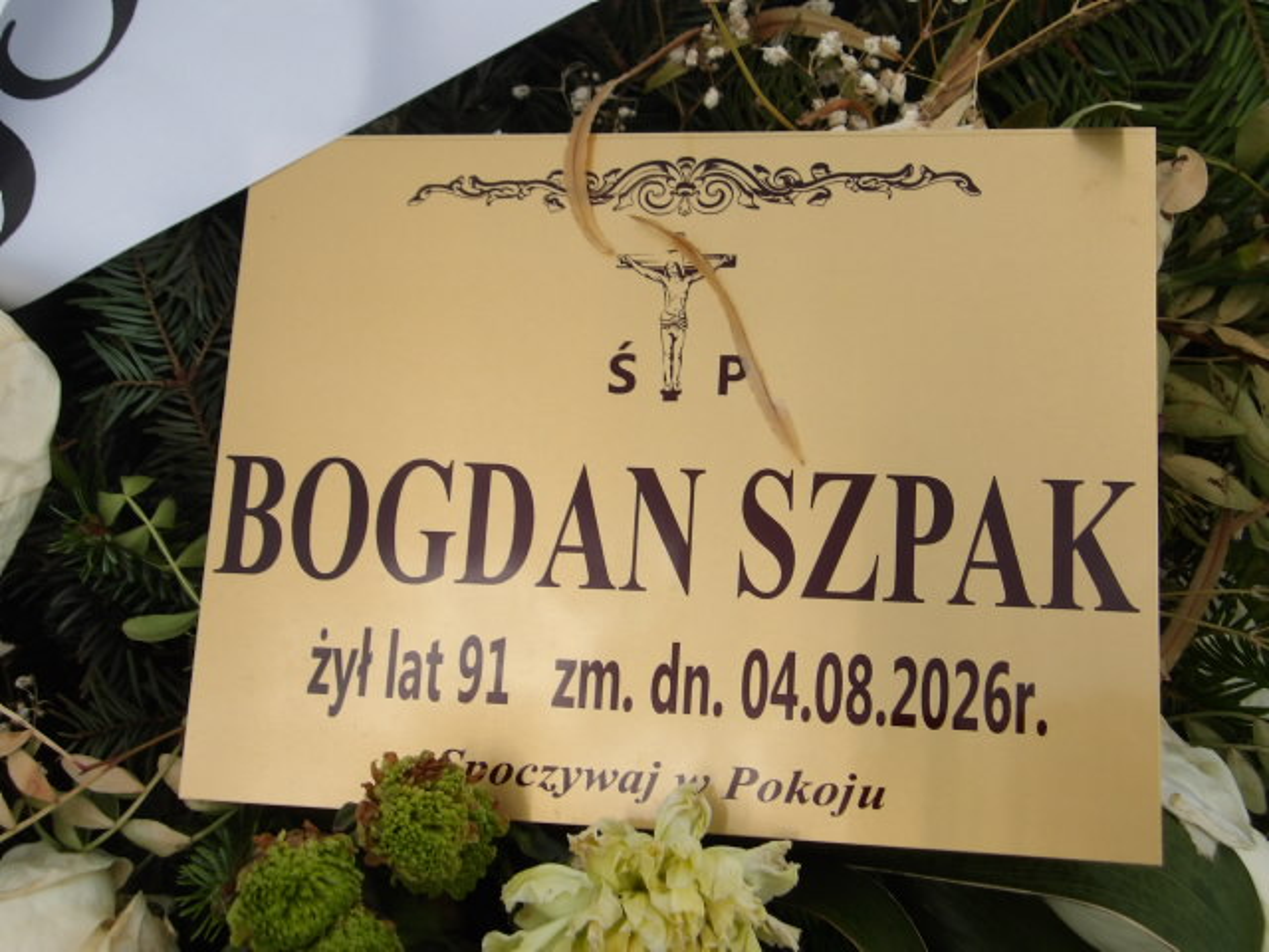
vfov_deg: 34.3
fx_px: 1540
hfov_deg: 44.8
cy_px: 476
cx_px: 634
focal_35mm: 42
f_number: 13.1
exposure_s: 1/93
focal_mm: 7.6
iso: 100
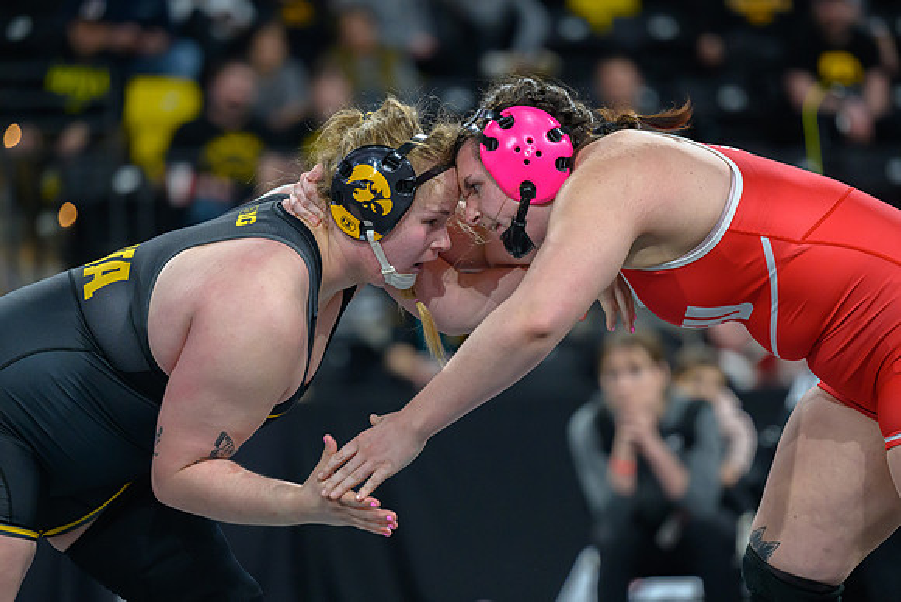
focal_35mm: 212
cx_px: 466
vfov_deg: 6.5
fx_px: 5310
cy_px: 320
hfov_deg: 9.7
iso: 3200
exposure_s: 1/800
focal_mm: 160
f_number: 2.8
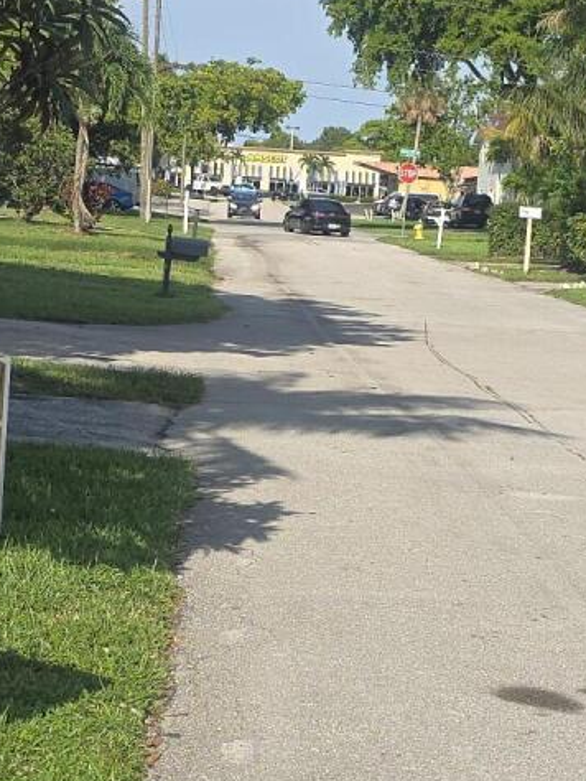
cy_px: 601
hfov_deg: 15.3
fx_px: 2187
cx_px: 286
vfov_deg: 20.0
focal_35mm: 97
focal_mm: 6.3
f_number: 1.7
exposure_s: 1/719
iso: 12
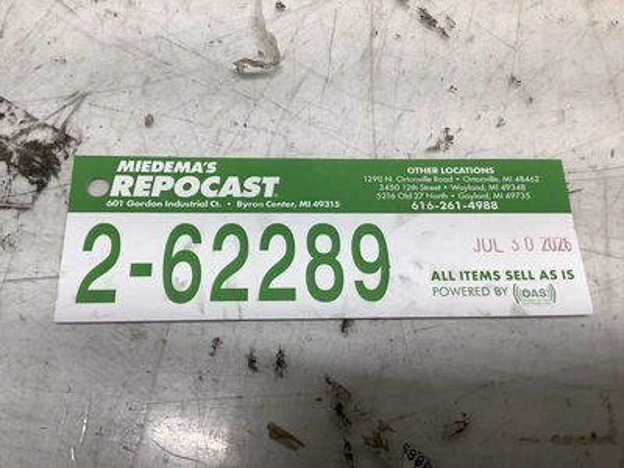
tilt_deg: -72.0
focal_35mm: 31
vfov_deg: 45.4
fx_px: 559
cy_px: 234
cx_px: 312
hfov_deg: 58.4
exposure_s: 1/100
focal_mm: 3.3
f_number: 2.4
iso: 50
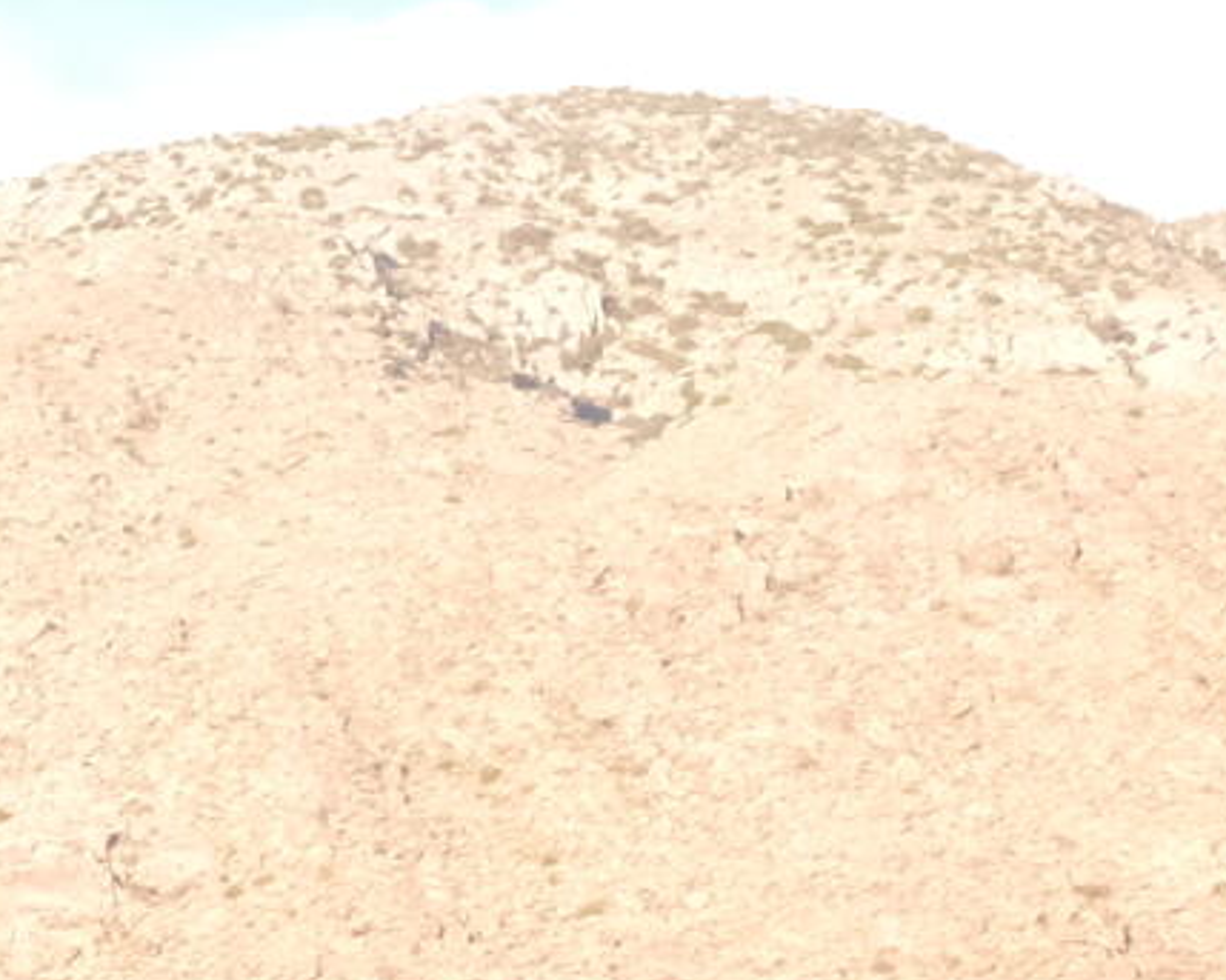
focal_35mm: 256
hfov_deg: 7.1
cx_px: -1718
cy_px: 1800
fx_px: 9287
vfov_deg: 5.9
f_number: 5.6
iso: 5000
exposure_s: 1/1400
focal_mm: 25.7
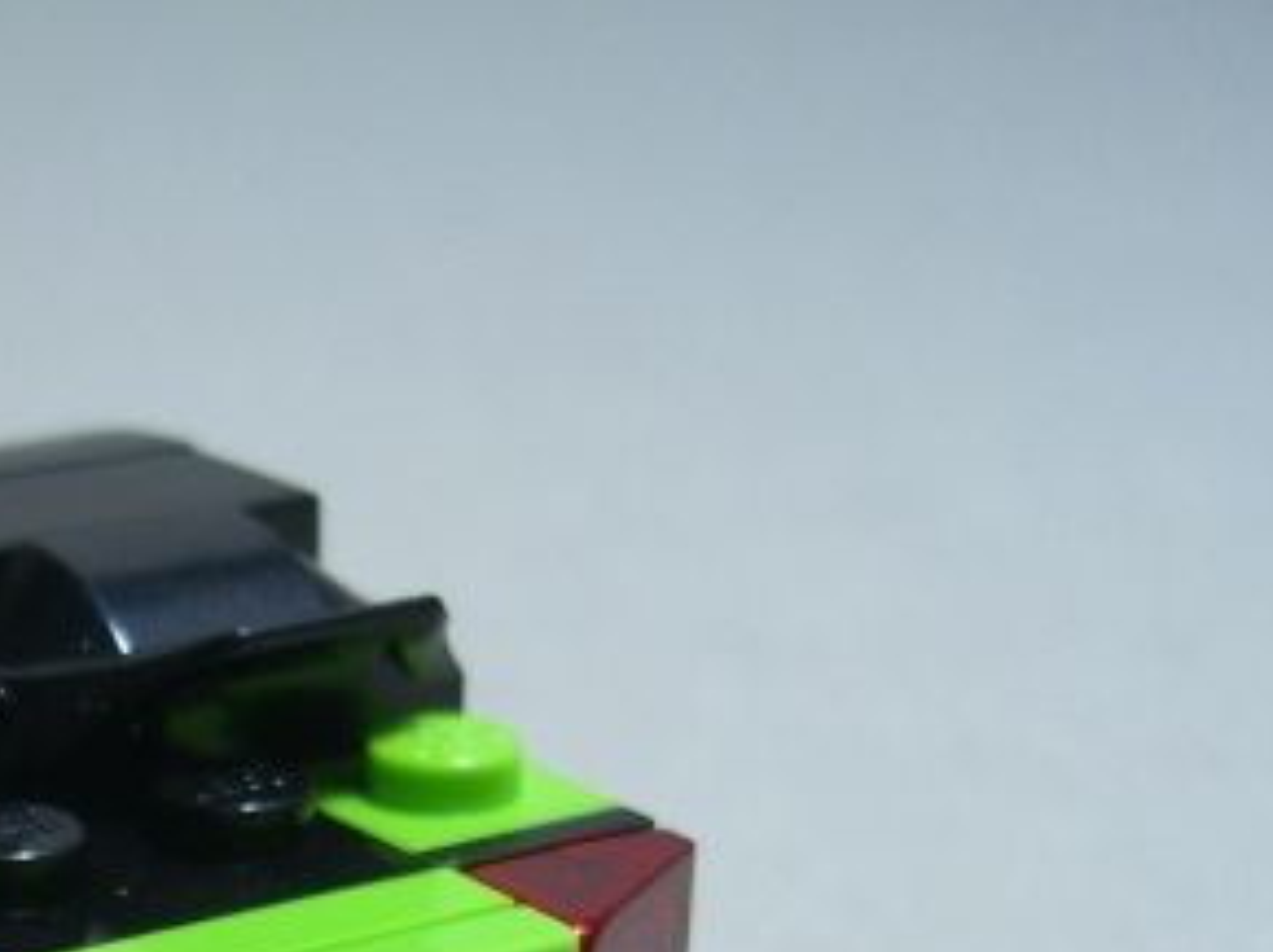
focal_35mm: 105
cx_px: -119
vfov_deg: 13.6
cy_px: 1198
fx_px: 3858
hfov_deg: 18.1
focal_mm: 7.9
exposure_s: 1/15
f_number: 2.8
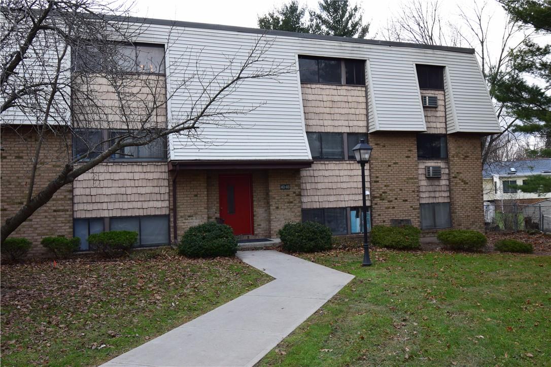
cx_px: 276
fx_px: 459
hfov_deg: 61.9
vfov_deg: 43.6
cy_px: 184
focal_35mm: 30
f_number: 8
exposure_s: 1/80
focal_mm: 20
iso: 400
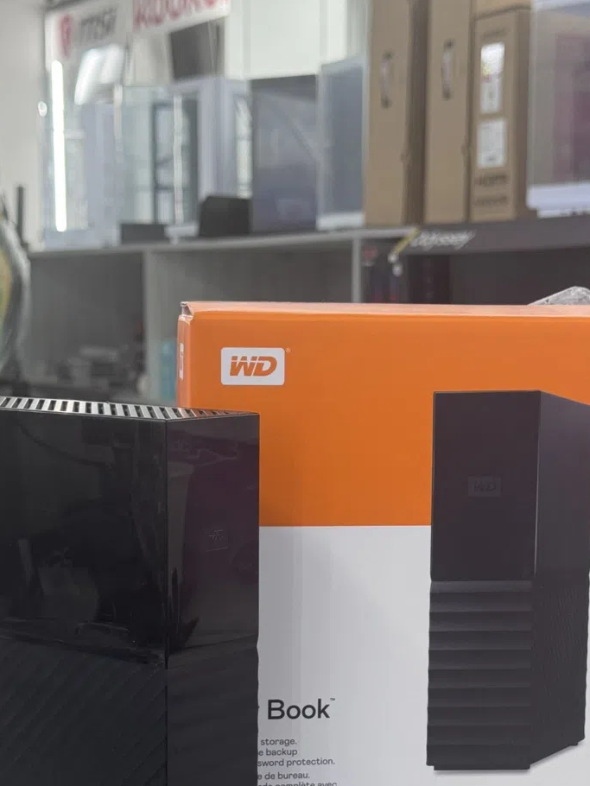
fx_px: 1635
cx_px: 337
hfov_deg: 20.4
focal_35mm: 72
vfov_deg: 26.9
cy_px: 518
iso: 80
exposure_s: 1/50
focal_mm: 6.76
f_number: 1.78
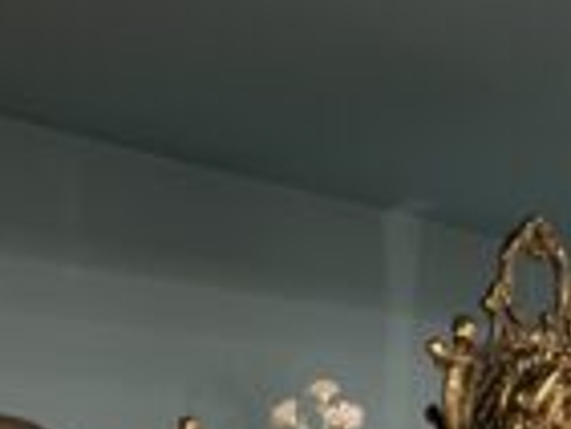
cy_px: 722
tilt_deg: -6.4
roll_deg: +4.8
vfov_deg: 14.5
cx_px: 162
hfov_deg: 21.2
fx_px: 1519
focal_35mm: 92
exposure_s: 1/60
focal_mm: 5.7
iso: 160
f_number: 1.5
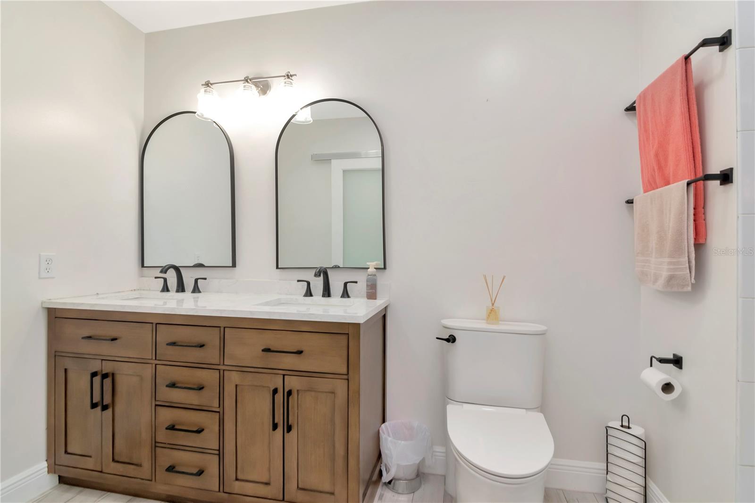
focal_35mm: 16
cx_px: 378
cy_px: 252
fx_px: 346
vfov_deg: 72.0
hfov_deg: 95.0
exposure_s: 1/60
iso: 640
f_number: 8
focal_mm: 11
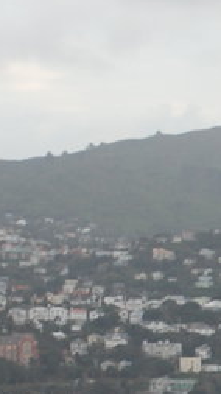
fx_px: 3120
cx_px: 501
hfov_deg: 4.0
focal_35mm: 299
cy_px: 408
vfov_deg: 7.2
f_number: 4.5
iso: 200
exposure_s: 1/30
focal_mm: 40
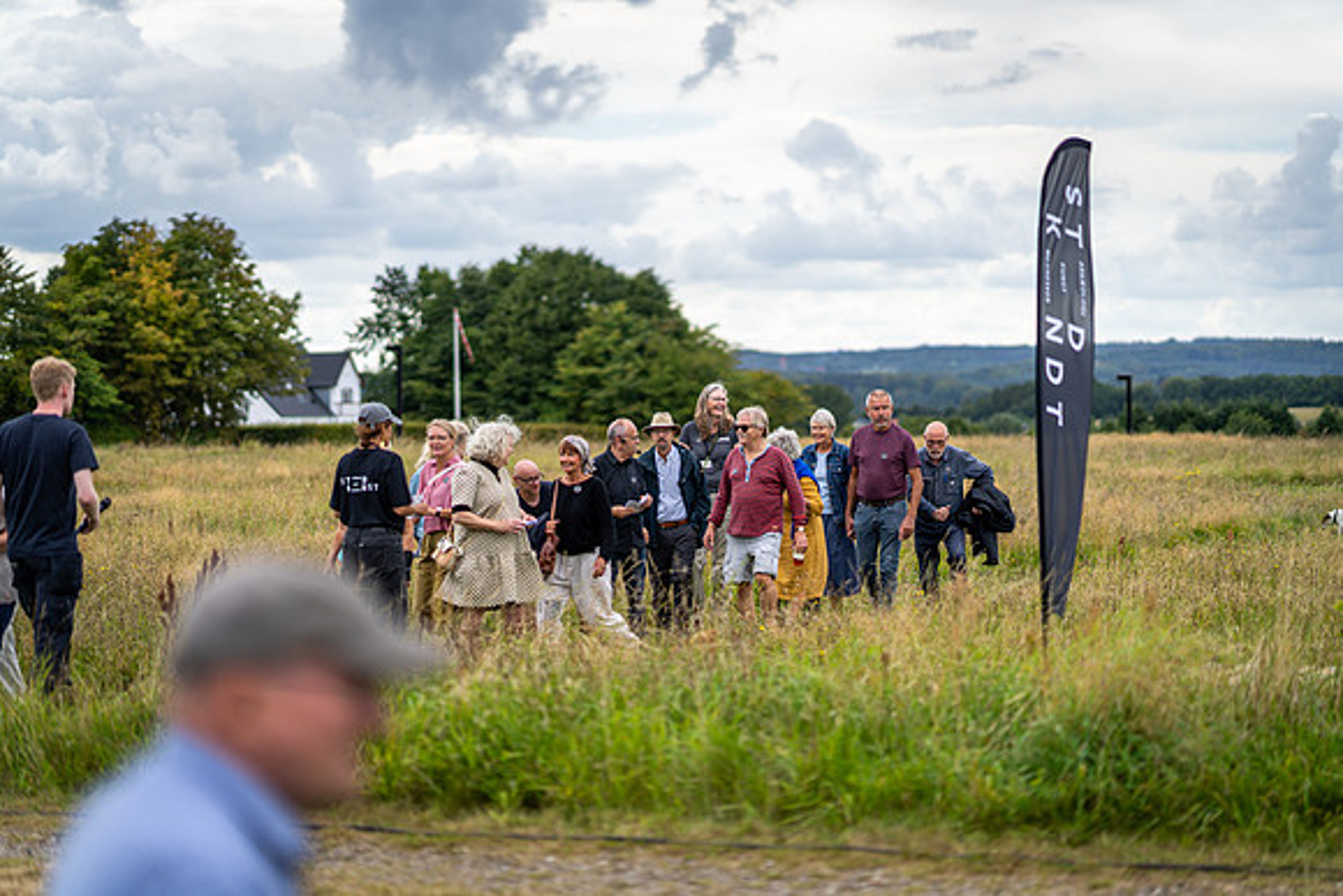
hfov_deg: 23.9
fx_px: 3172
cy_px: 448
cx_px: 672
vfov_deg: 16.1
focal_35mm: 85
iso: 80
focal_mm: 85
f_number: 1.4
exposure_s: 1/3200
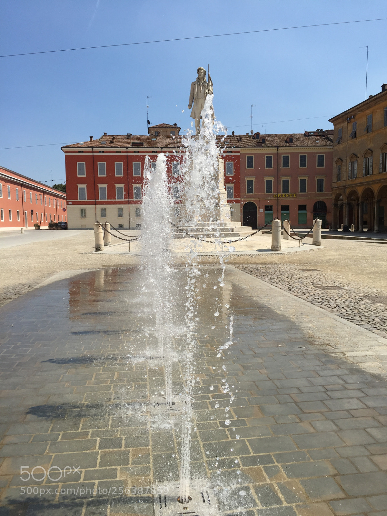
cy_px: 258
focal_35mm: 29
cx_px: 194
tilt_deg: -5.1
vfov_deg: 61.7
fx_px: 432
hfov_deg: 48.2
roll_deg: +0.7
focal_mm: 4.15
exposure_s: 1/2639
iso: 32
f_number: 2.2
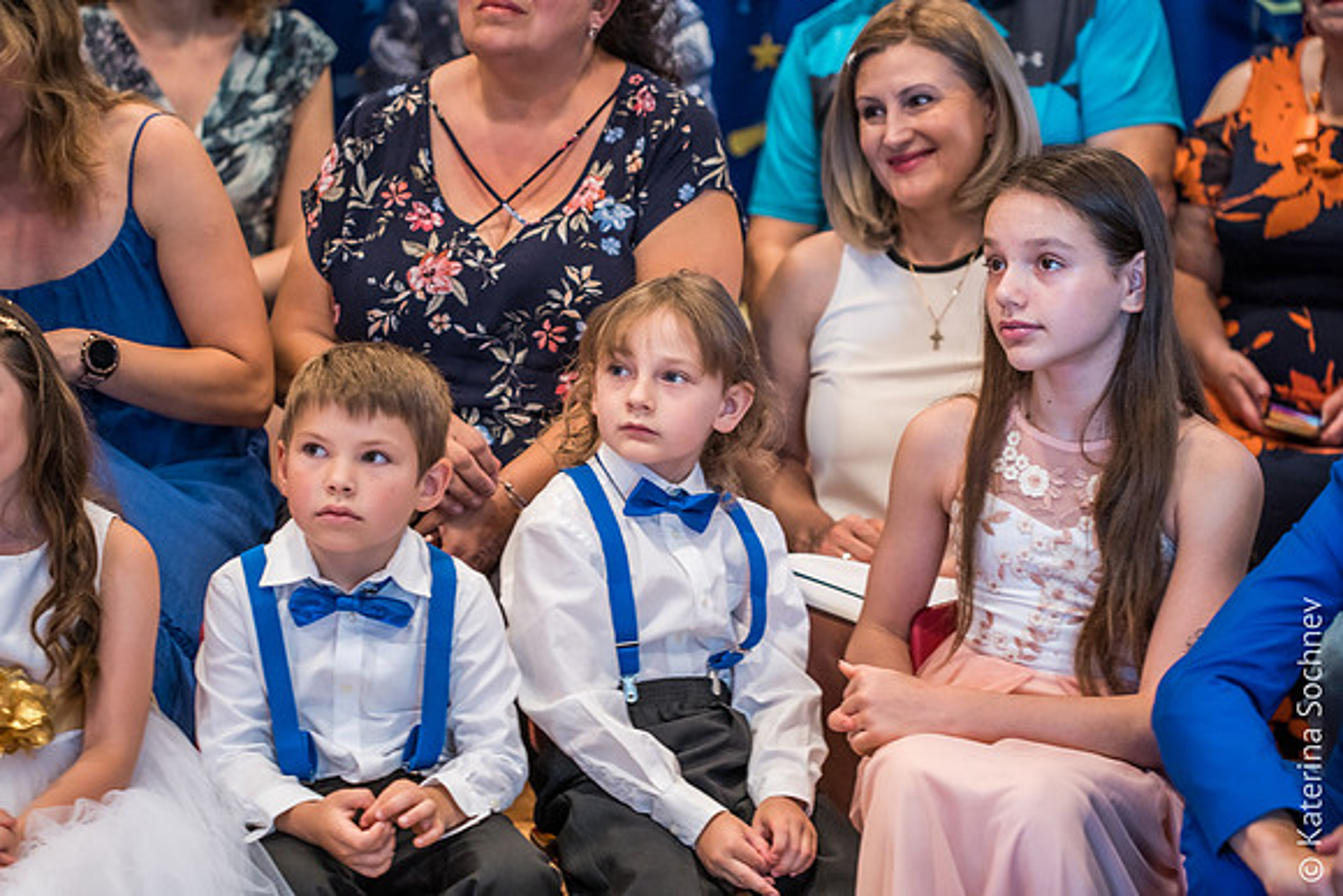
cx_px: 672
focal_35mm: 100
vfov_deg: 13.7
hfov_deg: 20.4
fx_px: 3731
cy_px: 448
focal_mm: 100
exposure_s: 1/80
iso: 1600
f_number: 2.8
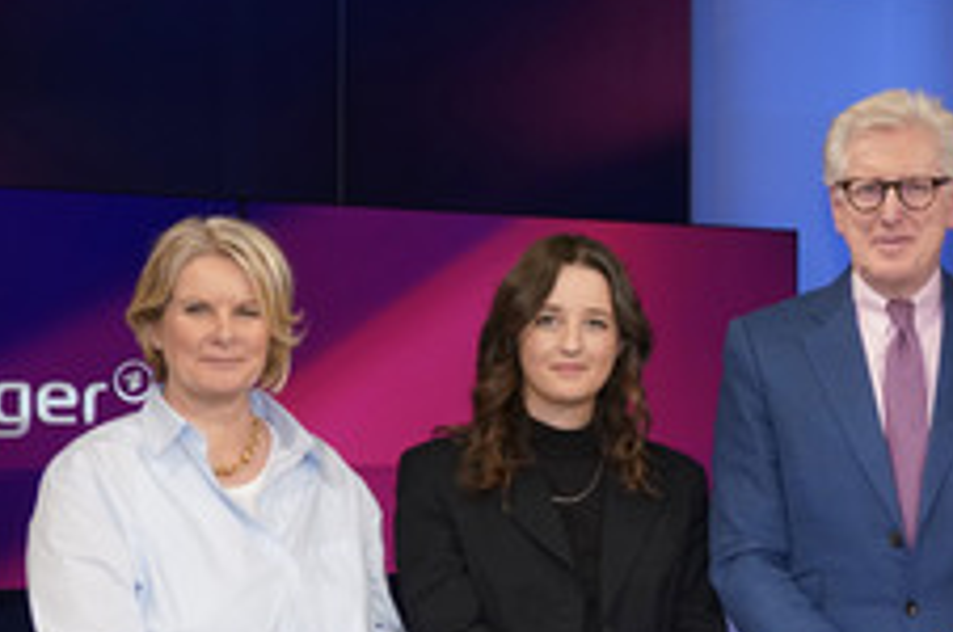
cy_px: 514
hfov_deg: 26.0
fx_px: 1956
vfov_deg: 18.2
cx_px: 947
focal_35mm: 74
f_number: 5
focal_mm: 37
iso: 2000
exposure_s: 1/160
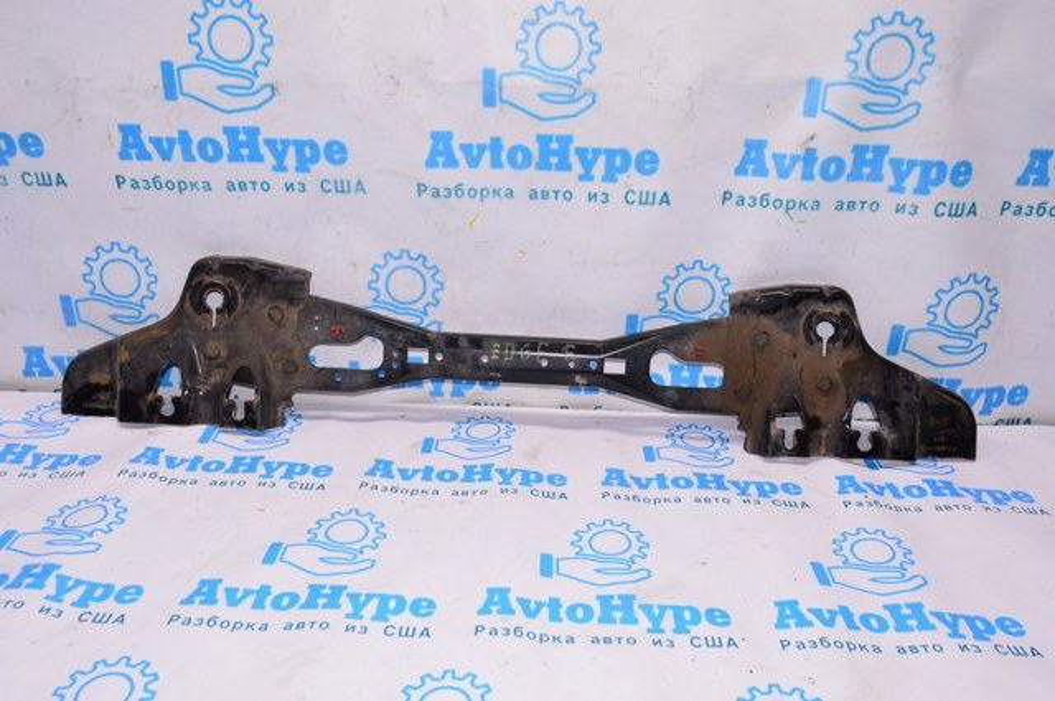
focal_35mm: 30
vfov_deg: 43.5
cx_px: 528
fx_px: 878
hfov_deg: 62.0
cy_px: 350
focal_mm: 20
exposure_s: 1/125
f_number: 8
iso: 1600
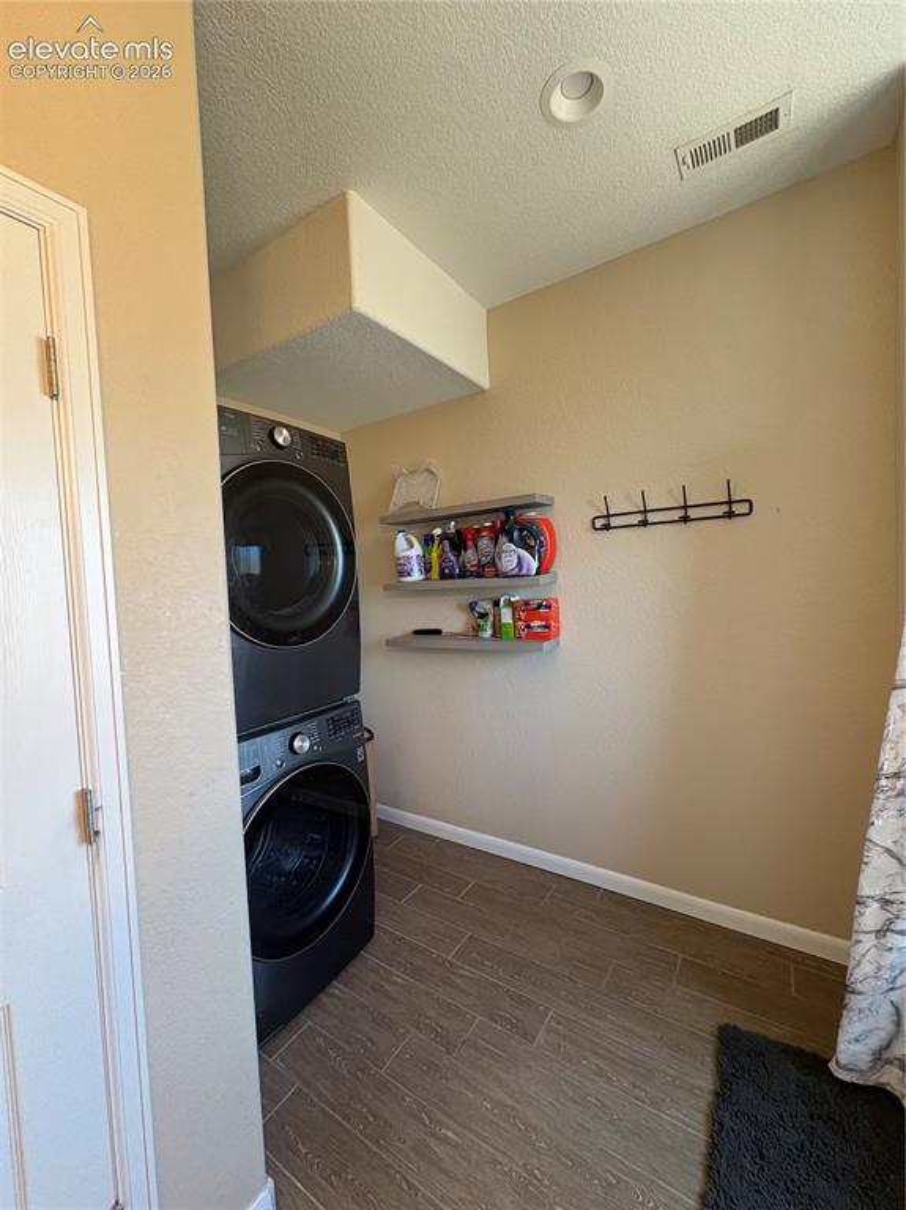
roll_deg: +2.9
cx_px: 453
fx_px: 489
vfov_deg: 102.1
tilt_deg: -1.5
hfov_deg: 85.6
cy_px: 605
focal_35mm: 14
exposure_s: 1/60
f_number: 2.2
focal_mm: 2.22
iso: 250
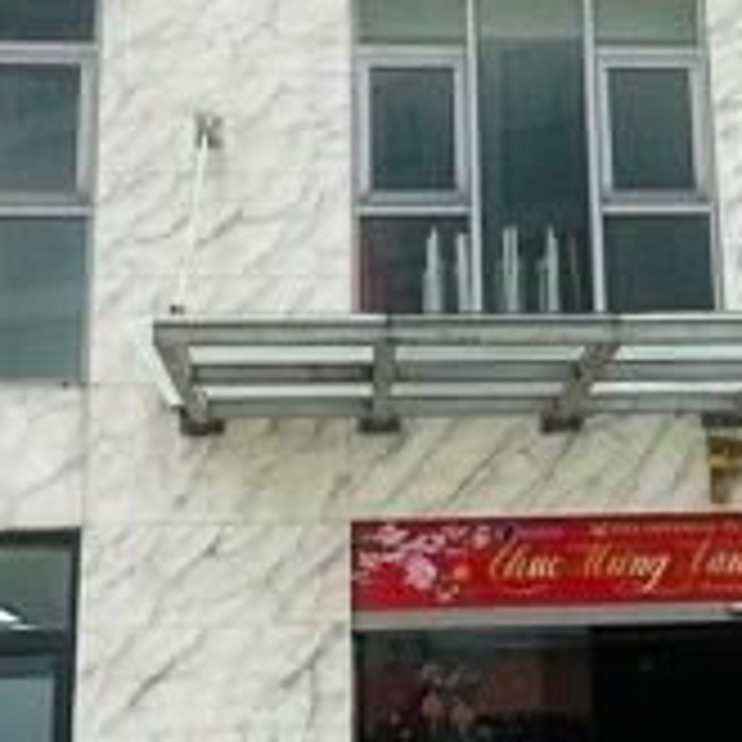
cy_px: 202
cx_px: 567
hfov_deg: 22.2
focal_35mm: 77
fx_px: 1867
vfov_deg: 22.3
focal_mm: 2.22
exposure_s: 1/368
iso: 40
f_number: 2.2
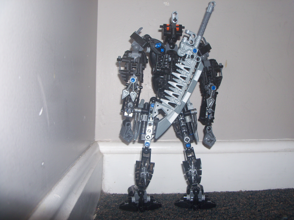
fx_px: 297
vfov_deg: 40.7
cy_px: 110
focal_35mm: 35
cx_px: 147
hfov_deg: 52.6
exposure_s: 1/30
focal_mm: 6.3
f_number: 3
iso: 64
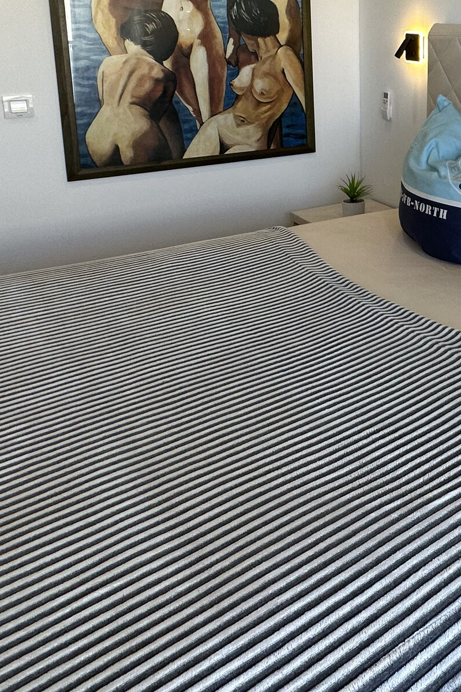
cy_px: 137
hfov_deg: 31.5
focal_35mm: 34
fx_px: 653
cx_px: 574
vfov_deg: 52.2
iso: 80
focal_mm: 2.22
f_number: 2.2
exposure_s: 1/100
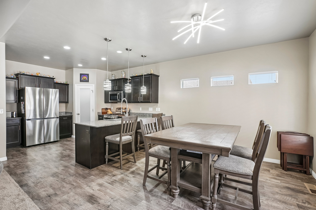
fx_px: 140
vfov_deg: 73.7
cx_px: 158
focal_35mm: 16
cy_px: 105
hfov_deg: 96.7
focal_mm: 16
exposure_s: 1/10
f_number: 8
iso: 400
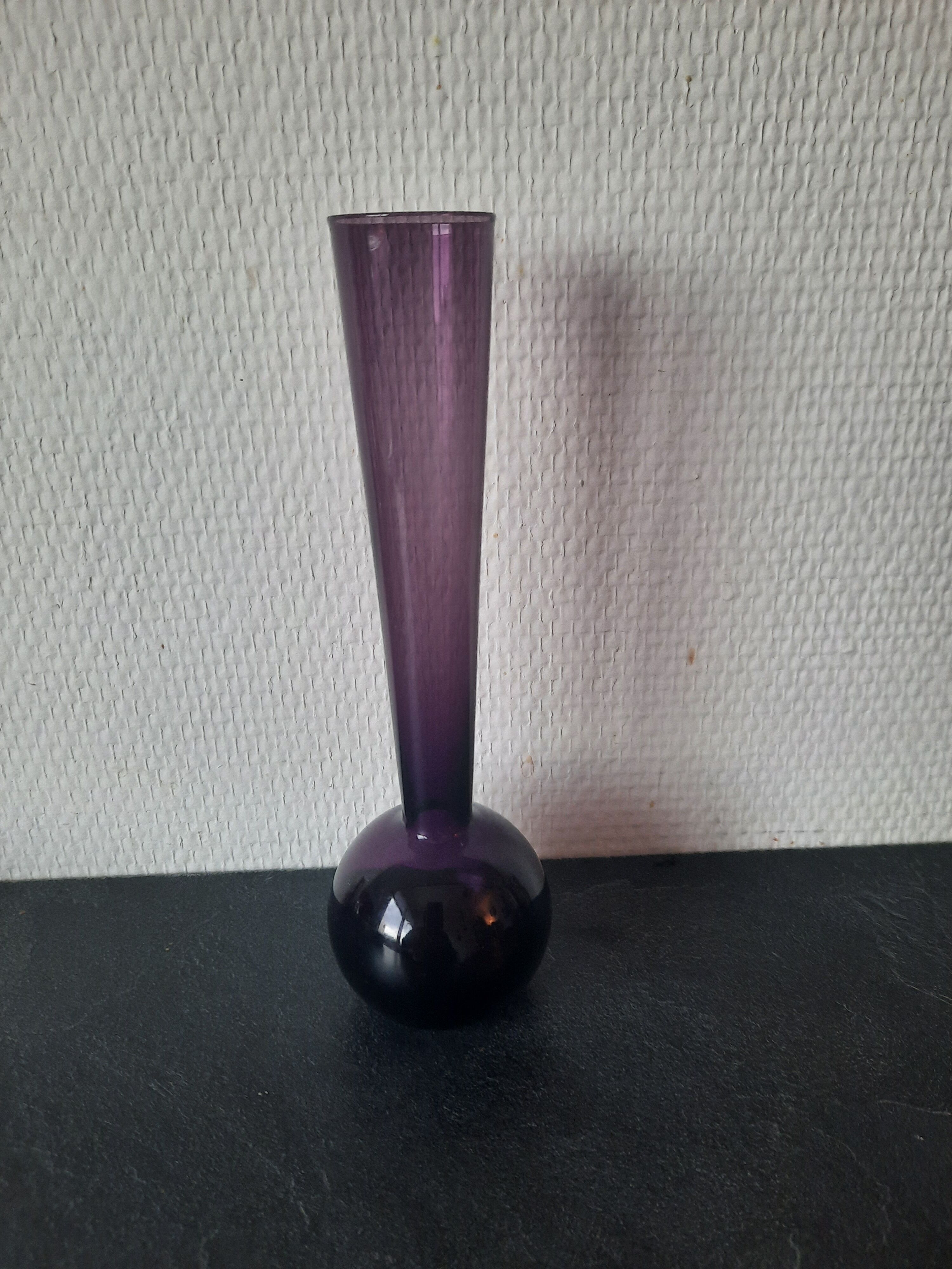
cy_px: 634
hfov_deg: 54.9
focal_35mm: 25
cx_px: 476
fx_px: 917
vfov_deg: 69.4
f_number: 2
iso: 160
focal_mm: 4.6
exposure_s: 1/50
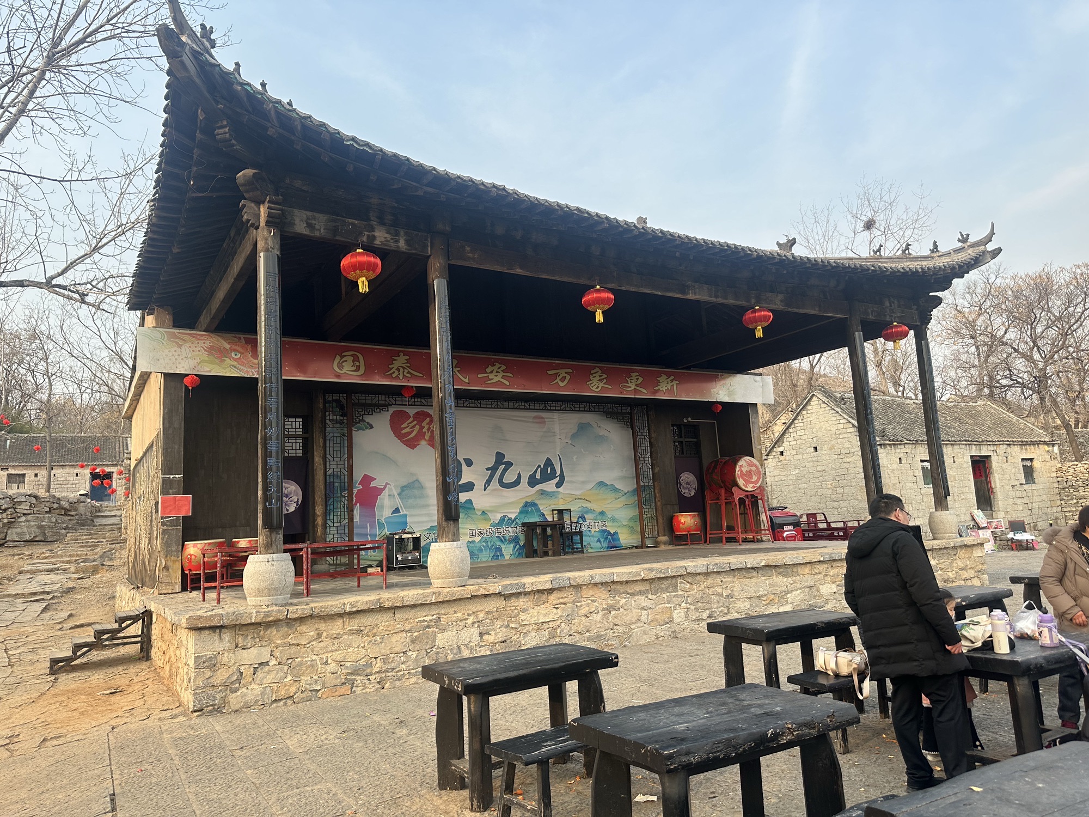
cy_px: 408
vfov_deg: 56.8
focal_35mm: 24
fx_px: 755
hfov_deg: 71.6
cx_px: 544
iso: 80
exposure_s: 1/785
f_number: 1.78
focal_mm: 6.86
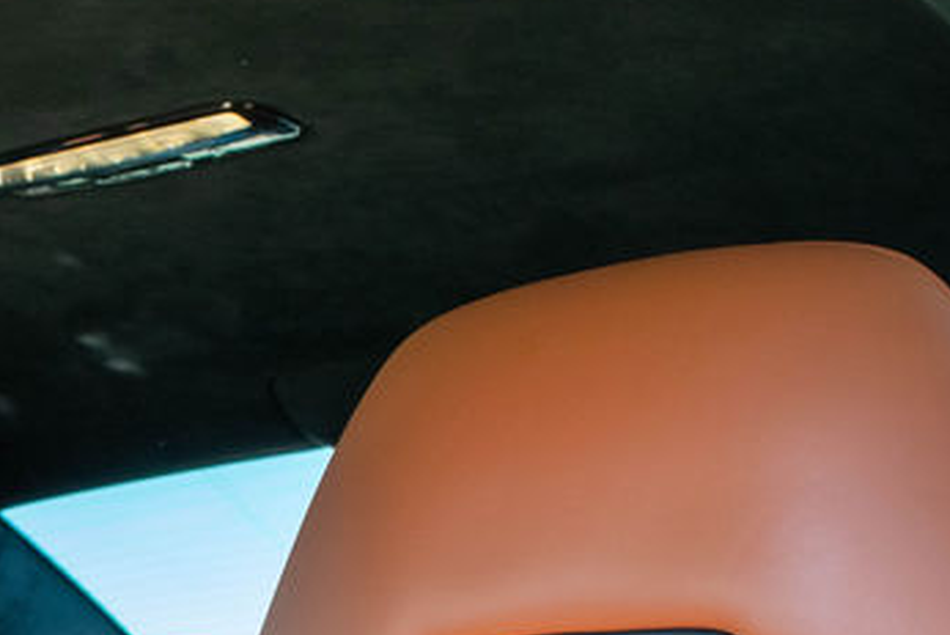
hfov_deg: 23.5
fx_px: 2112
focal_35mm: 80
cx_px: -140
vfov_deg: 16.5
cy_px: 722
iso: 400
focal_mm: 18
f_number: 5.6
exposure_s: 1/125
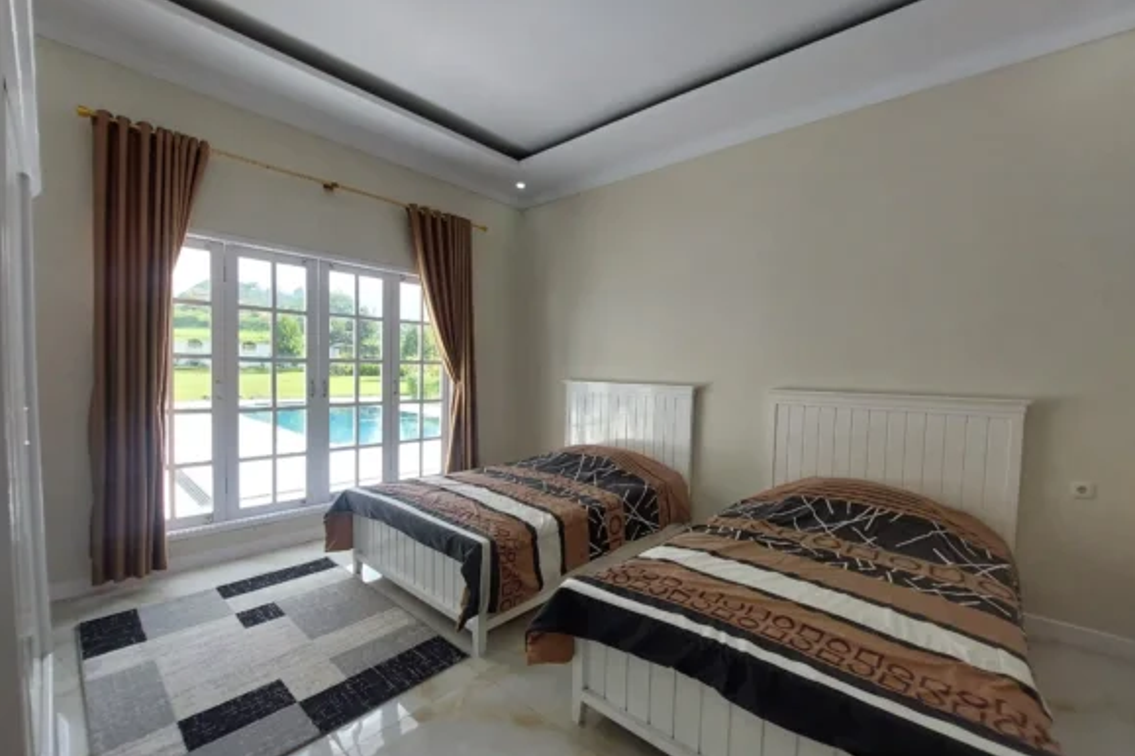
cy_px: 402
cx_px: 557
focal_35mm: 14
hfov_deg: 104.2
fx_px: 441
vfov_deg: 81.1
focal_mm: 1.74
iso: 50
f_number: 2.2
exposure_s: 1/225
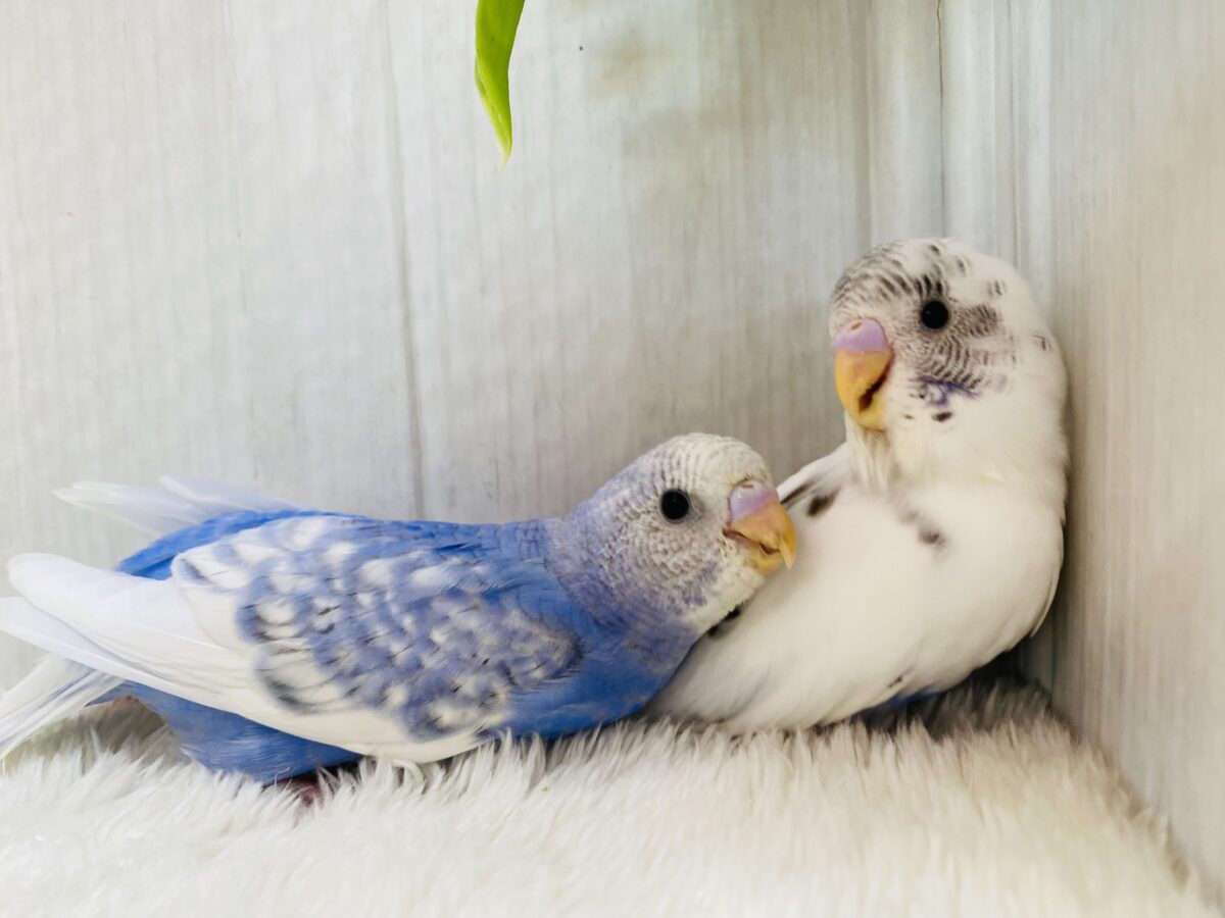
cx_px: 612
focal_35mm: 25
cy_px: 459
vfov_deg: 54.9
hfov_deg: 69.4
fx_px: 885
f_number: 1.8
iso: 64
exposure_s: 1/100
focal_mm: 4.25
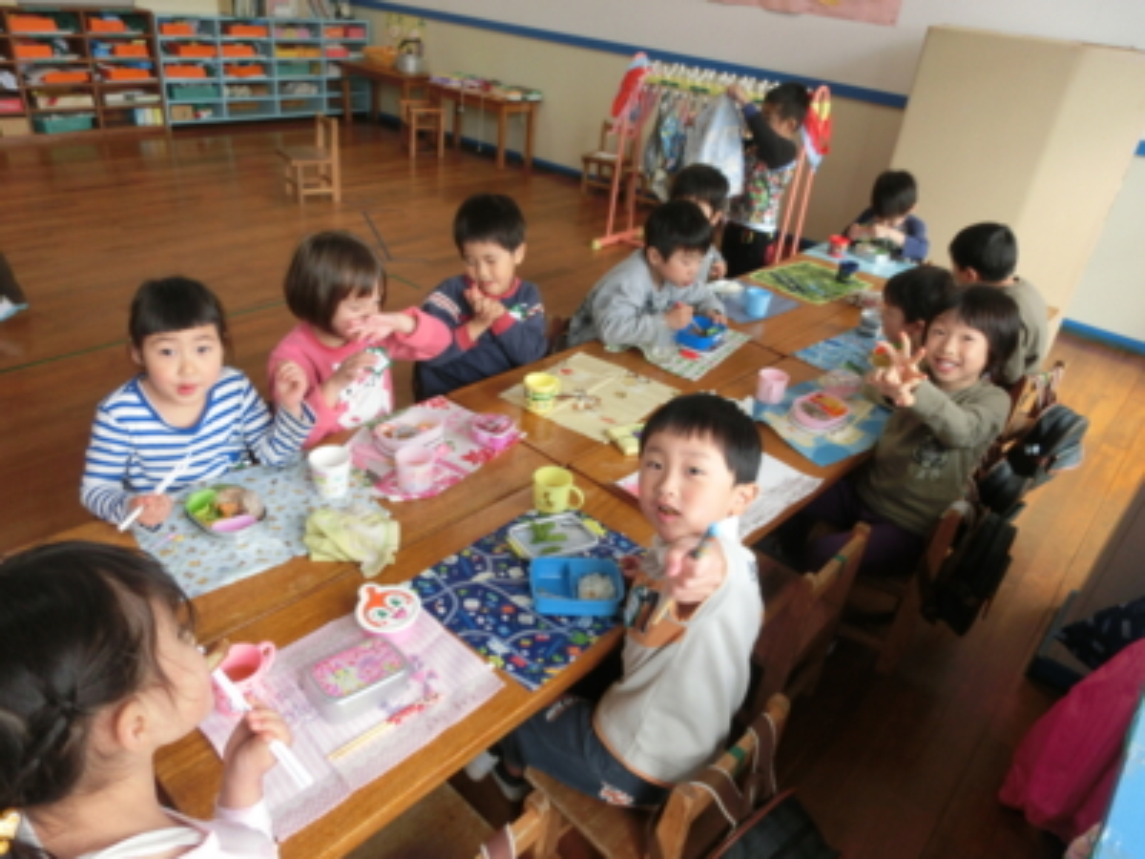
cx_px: 572
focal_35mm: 24
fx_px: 794
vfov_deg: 56.8
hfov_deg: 71.6
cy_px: 430
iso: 125
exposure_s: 1/125
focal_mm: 4.24
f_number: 3
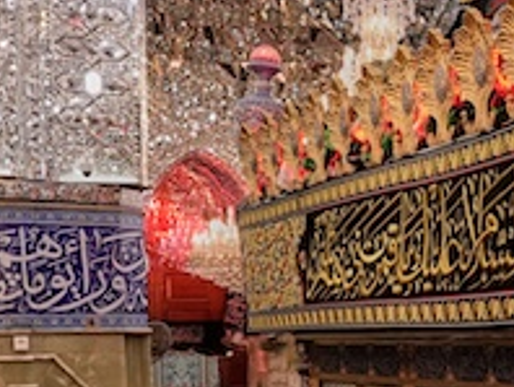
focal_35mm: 76
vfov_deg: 19.1
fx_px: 1130
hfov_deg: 20.8
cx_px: 818
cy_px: 342
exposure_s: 1/200
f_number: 5
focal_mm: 16
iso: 1250
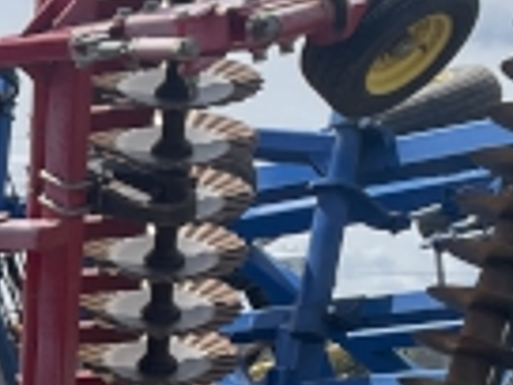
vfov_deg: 9.6
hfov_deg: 11.9
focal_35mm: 153
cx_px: -411
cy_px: 445
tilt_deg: +0.6
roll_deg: -0.3
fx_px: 2267
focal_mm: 4.2
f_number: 1.6
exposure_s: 1/5556
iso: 32
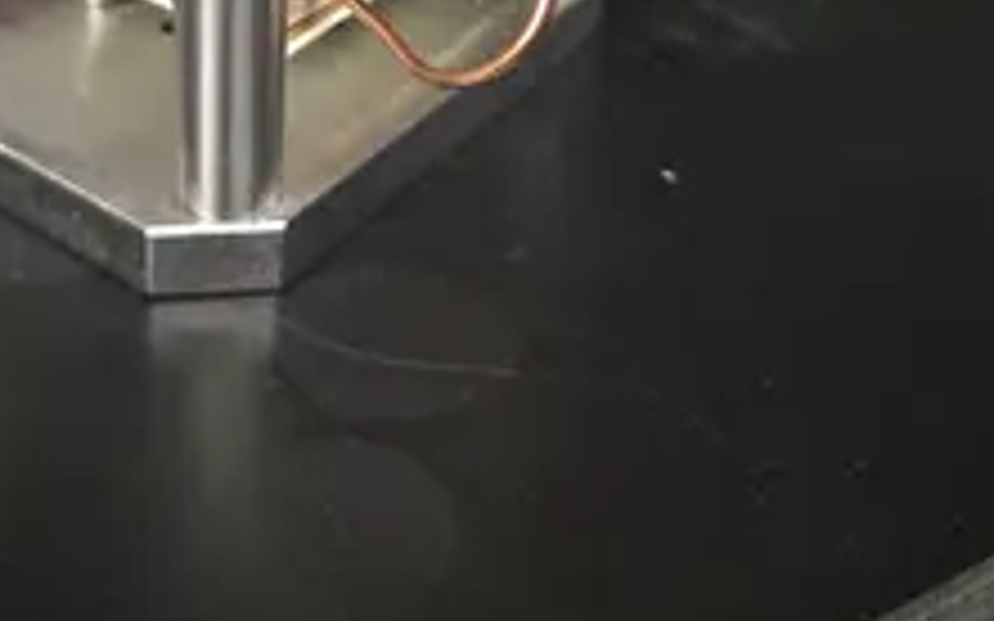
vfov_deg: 22.7
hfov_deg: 37.8
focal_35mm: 53
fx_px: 1435
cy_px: -94
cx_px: 337
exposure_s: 1/60
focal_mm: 5.4
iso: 800
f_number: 1.8
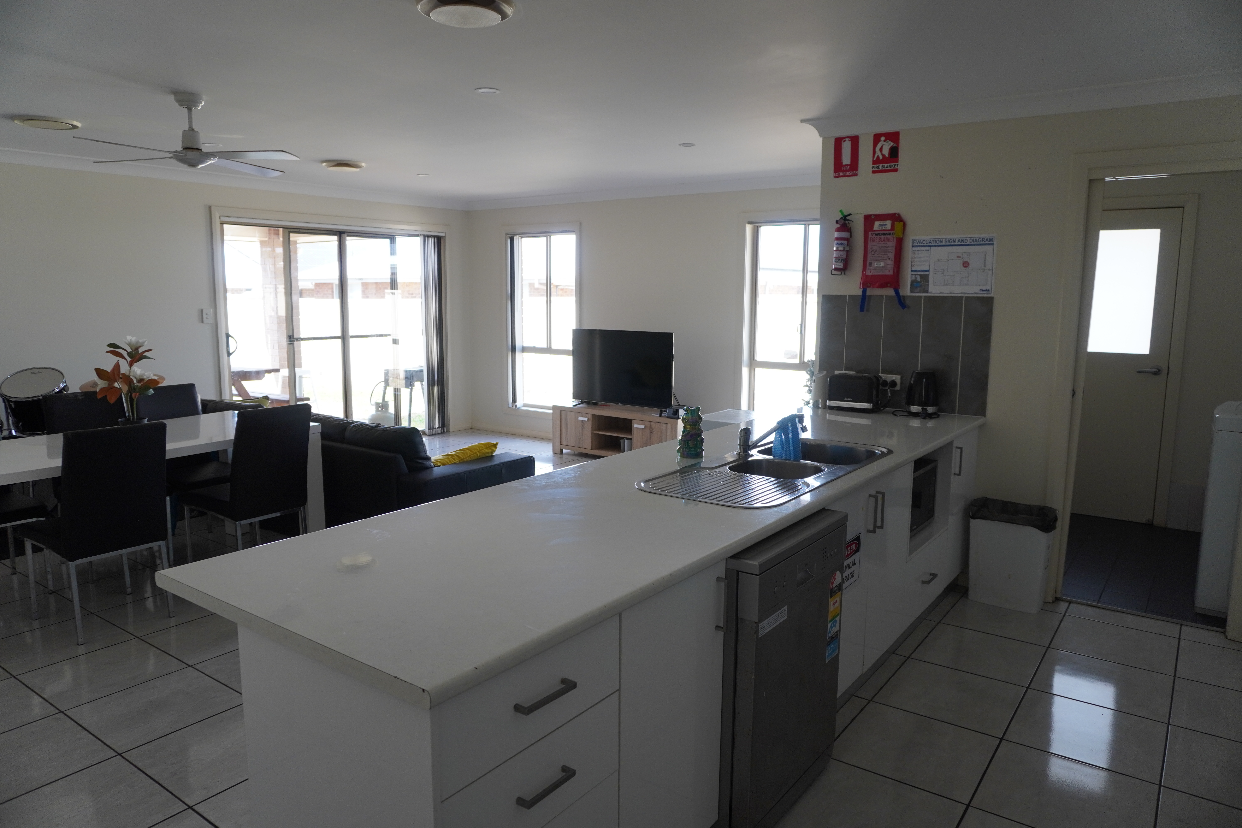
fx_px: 828
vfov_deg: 53.1
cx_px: 621
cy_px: 414
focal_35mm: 24
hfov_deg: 73.7
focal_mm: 16
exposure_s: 1/160
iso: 320
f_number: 4
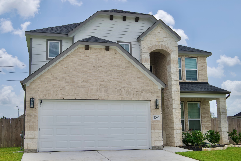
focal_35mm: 46
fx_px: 308
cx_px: 120
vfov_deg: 29.3
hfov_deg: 42.7
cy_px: 80
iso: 200
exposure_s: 1/100
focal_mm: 46
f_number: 22
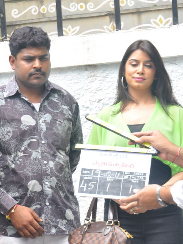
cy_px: 117
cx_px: 119
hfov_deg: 8.4
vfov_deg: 11.2
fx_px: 1241
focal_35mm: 176
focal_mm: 70
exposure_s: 1/125
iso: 250
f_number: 8
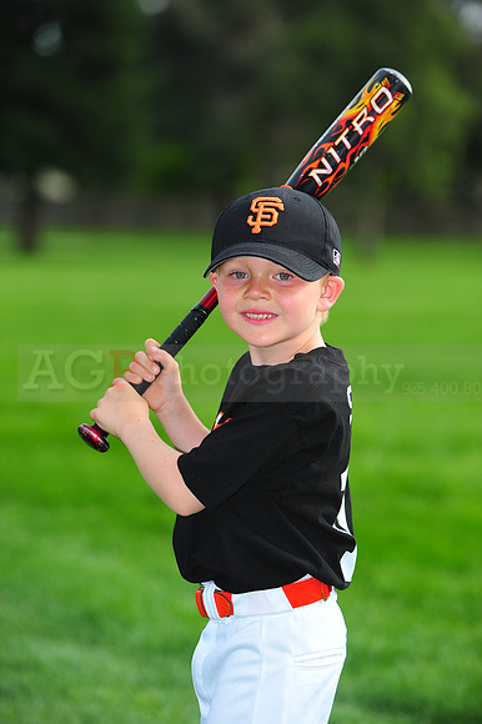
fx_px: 3317
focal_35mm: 165
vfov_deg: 12.5
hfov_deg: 8.3
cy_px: 362
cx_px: 241
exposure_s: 1/1600
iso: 400
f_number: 4.5
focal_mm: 165
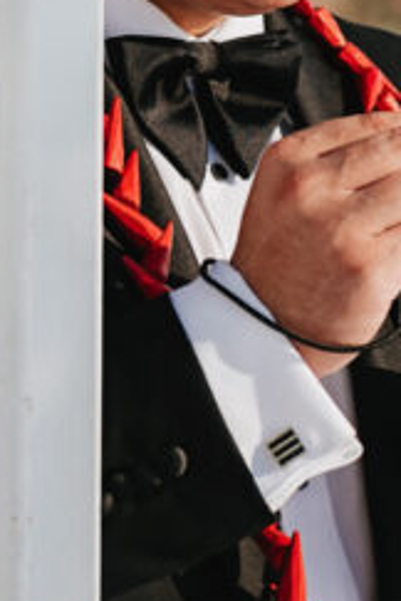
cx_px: 342
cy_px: -252
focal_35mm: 332
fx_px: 5547
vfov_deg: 6.1
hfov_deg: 4.1
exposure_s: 1/2500
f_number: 4
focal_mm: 70
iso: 100
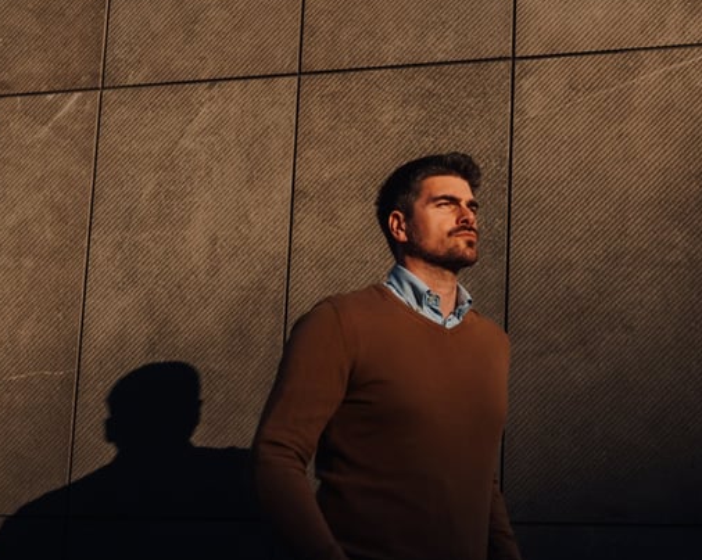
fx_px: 1619
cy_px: 292
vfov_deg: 19.6
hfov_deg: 24.3
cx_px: 505
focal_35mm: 78
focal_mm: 35
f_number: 1.8
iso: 100
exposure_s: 1/3200
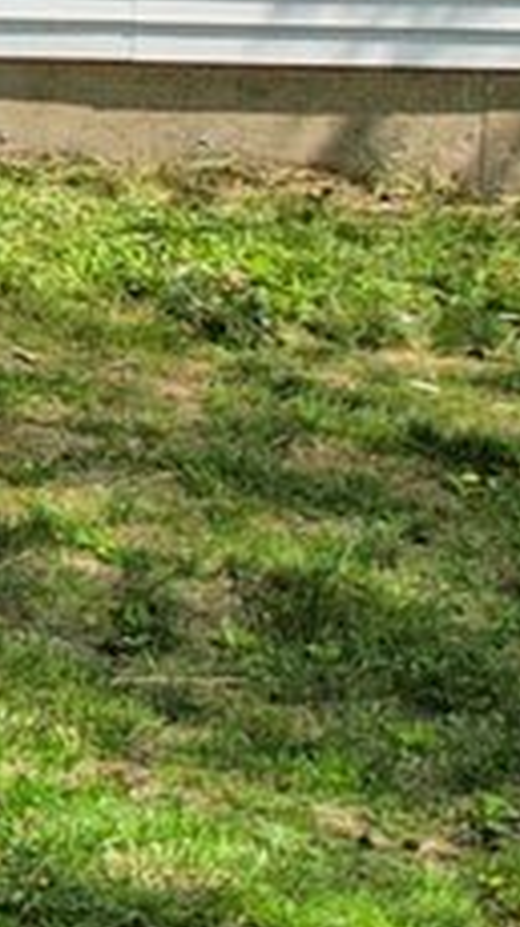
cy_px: -216
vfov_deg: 10.3
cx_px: -2338
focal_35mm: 205
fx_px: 5036
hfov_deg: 4.7
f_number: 2.8
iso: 100
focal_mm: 8.4
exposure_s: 1/3200
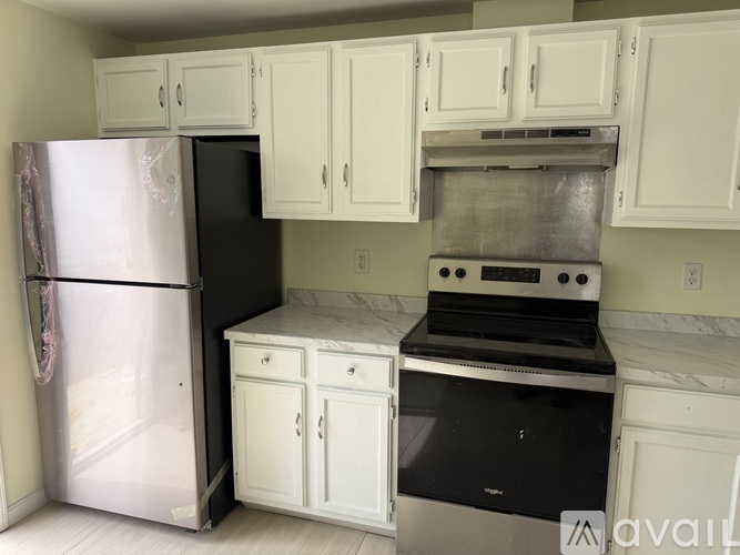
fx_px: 513
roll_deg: +0.4
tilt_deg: -8.5
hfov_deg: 71.6
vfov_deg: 56.8
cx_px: 370
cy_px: 278
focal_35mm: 24
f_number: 1.78
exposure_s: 1/1018
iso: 80
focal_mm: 6.76
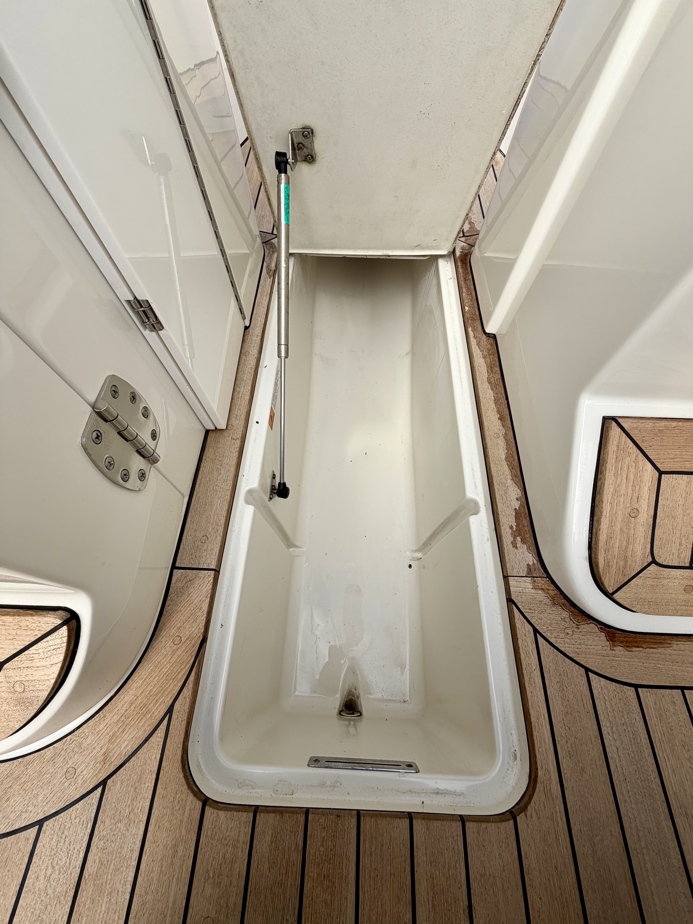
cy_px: 462
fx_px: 374
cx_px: 346
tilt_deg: -60.3
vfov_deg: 102.1
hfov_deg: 85.7
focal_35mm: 14
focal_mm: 2.22
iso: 40
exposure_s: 1/751
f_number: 2.2
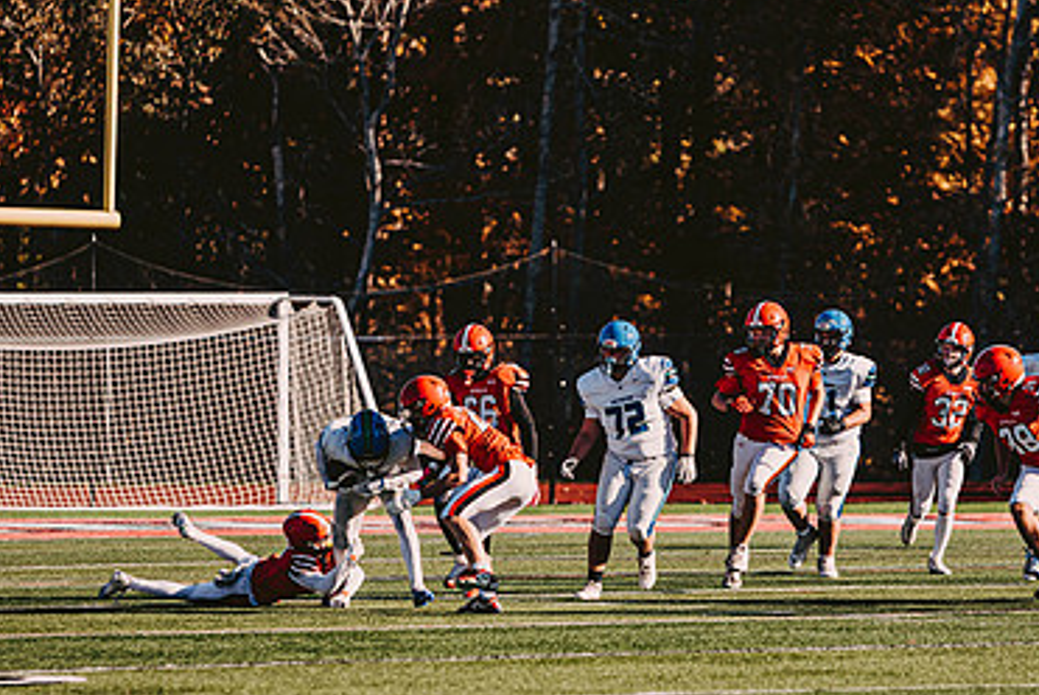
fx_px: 8578
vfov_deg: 4.6
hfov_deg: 6.9
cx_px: 608
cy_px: 430
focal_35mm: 297
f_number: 3.2
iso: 250
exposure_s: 1/2000
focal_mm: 190
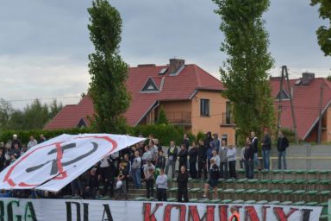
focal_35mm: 129
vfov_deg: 10.6
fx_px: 1184
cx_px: 109
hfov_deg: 15.9
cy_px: 152
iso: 800
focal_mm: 55
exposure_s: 1/800
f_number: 7.1
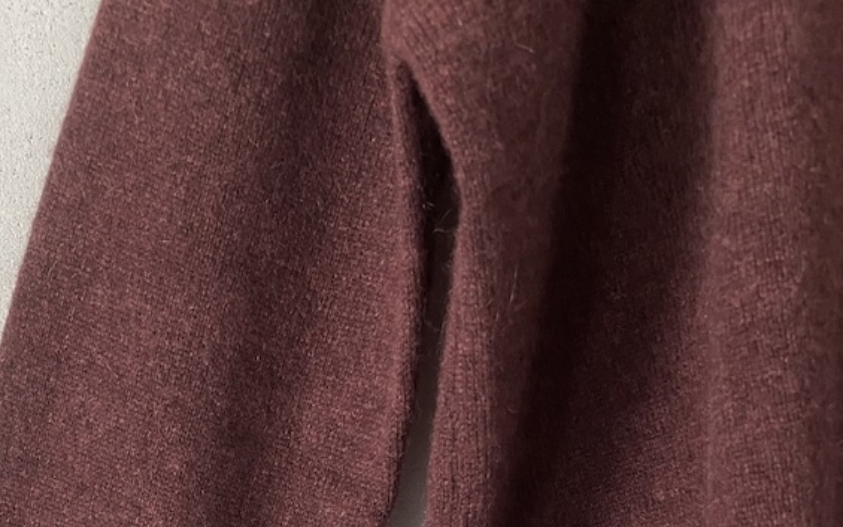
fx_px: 1195
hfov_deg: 38.4
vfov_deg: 21.6
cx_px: 272
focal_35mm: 52
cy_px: 747
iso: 160
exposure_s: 1/60
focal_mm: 4.25
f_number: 1.8
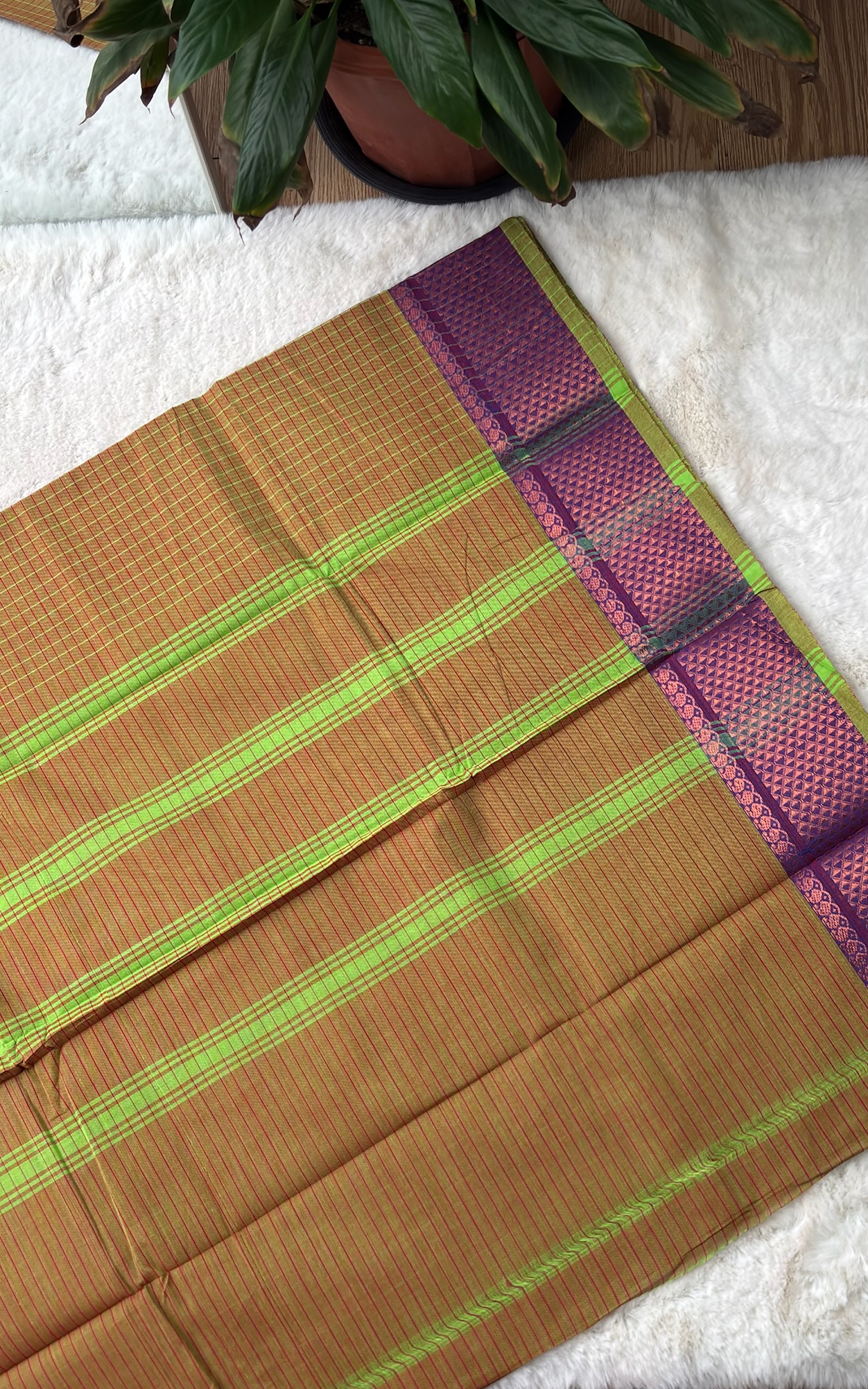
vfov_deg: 38.9
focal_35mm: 52
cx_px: 512
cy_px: 697
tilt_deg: -73.9
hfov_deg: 24.8
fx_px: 1969
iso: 40
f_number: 1.6
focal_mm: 5.96
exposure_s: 1/163
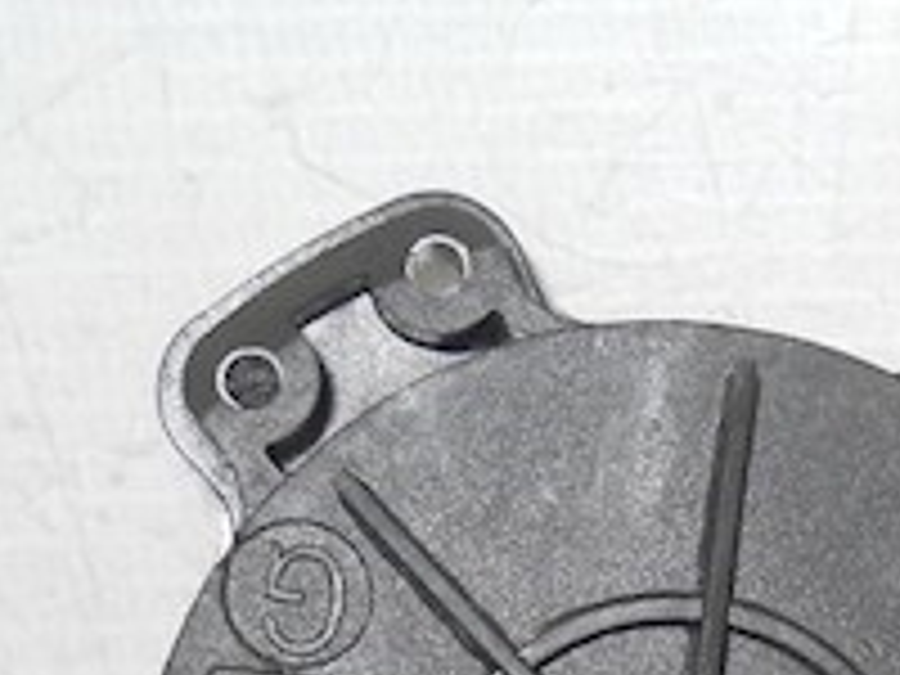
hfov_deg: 14.6
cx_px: 1062
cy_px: 1066
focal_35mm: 131
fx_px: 3406
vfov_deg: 10.8
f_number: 5.5
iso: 80
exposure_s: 1/30
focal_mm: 6.72
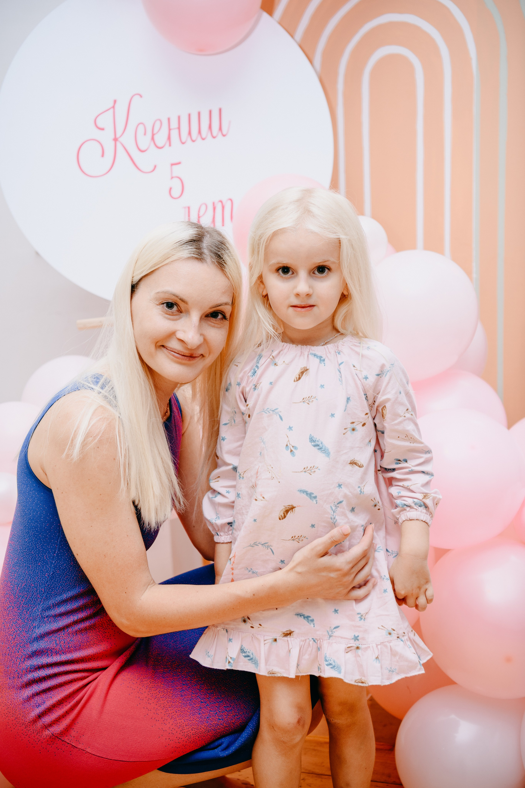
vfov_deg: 39.6
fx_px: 1094
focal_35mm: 50
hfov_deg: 27.0
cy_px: 394
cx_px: 262
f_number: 3.5
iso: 200
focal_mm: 50
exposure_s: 1/160
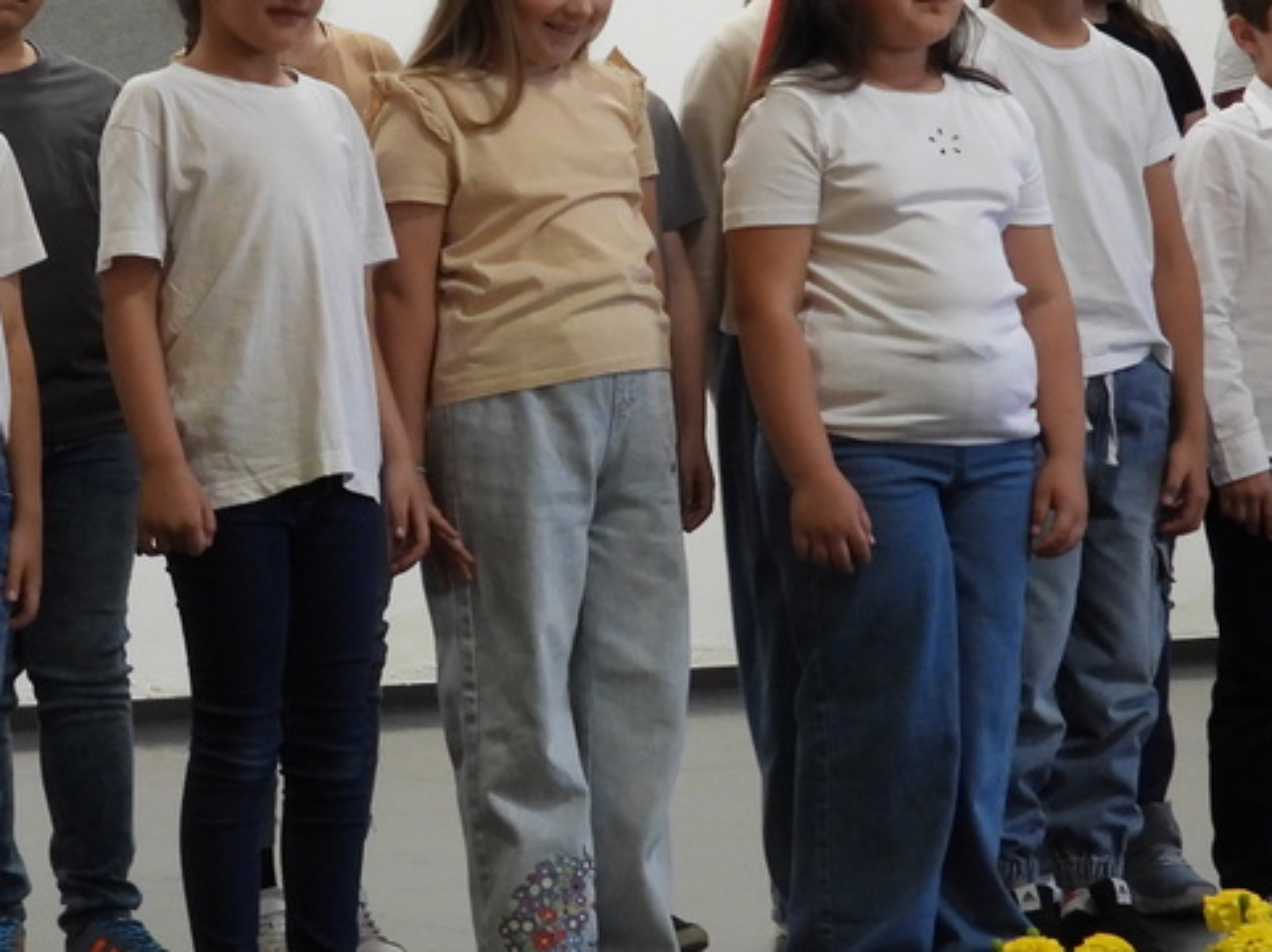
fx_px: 5032
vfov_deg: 10.8
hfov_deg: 14.4
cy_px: 340
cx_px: 359
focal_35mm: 137
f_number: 3.5
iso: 280
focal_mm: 9.8
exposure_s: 1/30
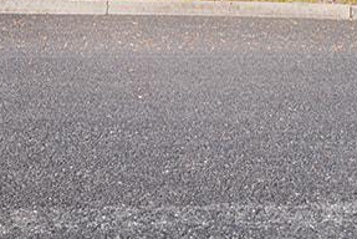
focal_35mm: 78
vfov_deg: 12.2
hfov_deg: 25.6
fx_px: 774
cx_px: 272
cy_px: -399
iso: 100
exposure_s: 1/125
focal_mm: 14
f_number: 8
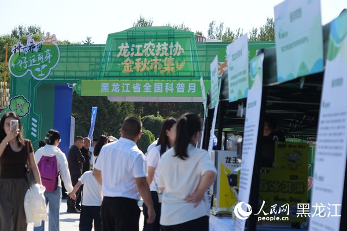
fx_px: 1157
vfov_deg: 11.4
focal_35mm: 120
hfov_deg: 17.1
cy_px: 116
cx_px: 174
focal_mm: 120
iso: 100
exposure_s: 1/250
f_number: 6.3
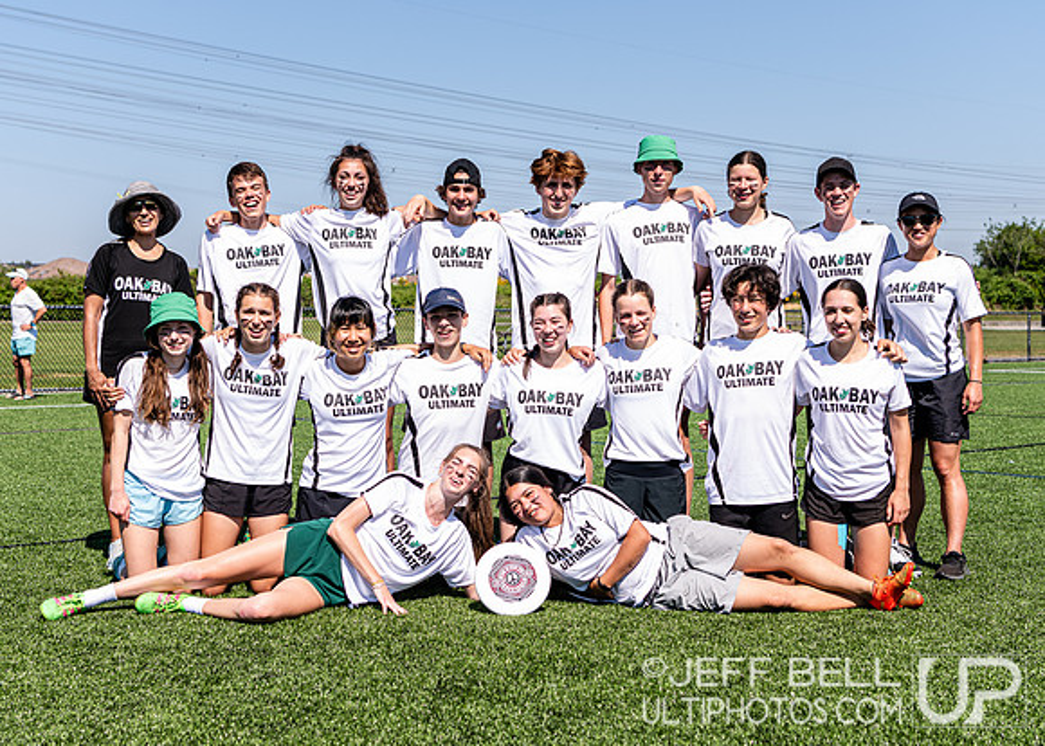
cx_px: 519
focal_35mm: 57
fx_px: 1704
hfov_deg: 34.1
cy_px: 351
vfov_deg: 24.7
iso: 64
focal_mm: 42
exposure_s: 1/500
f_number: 4
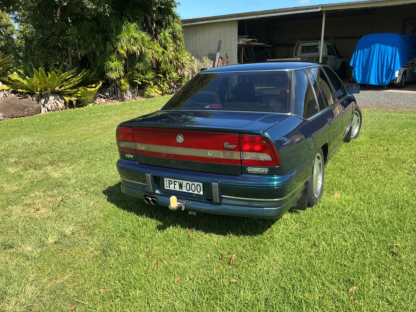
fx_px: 349
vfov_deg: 48.2
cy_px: 156
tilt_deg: -15.3
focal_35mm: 29
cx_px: 208
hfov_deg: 61.7
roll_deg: +2.7
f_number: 1.8
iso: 25
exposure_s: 1/829
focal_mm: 3
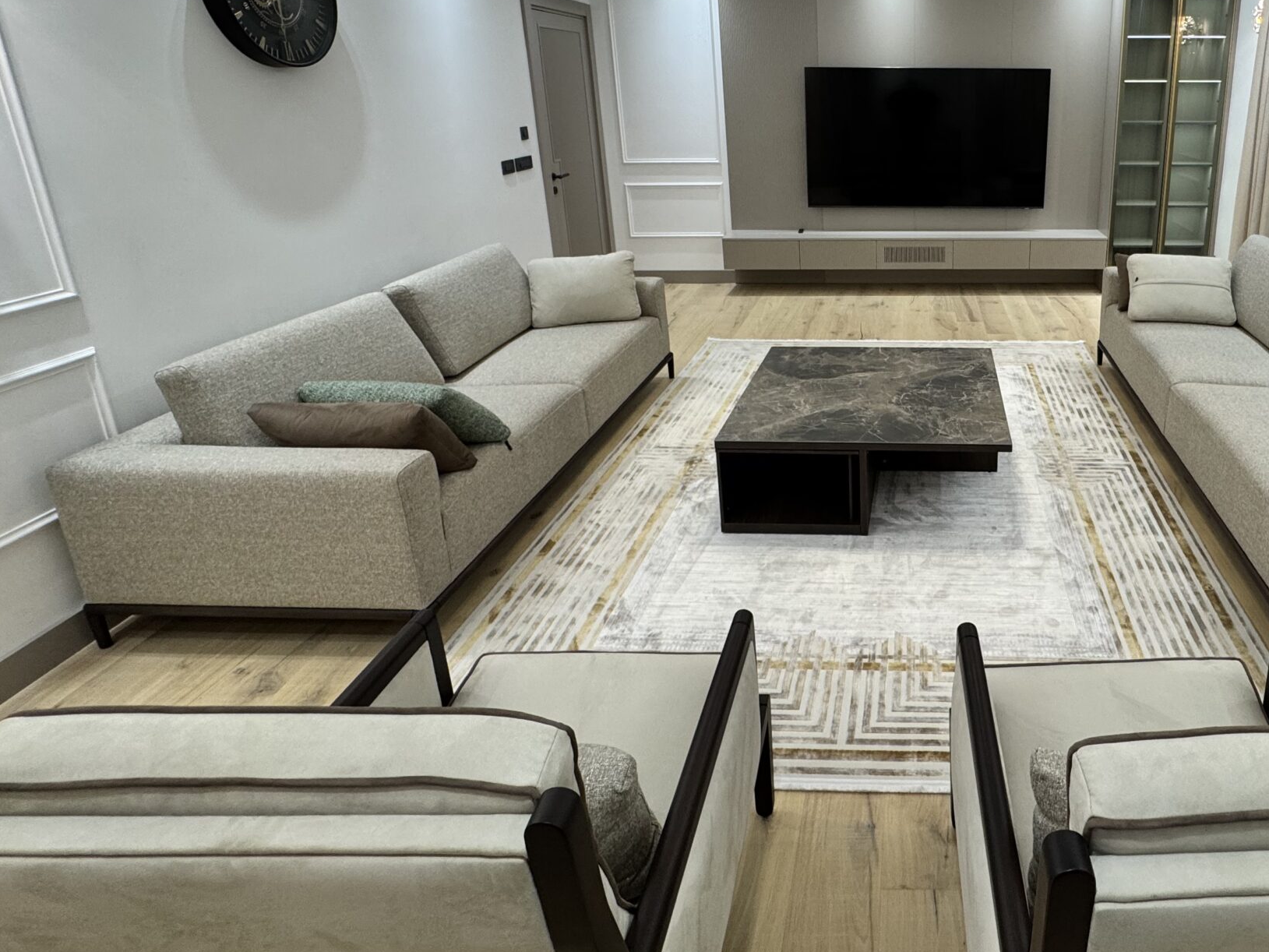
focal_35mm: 22
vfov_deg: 59.6
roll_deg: +0.1
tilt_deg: -17.3
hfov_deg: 72.5
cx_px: 908
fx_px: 807
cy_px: 313
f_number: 2.2
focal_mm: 2.22
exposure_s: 1/100
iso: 160
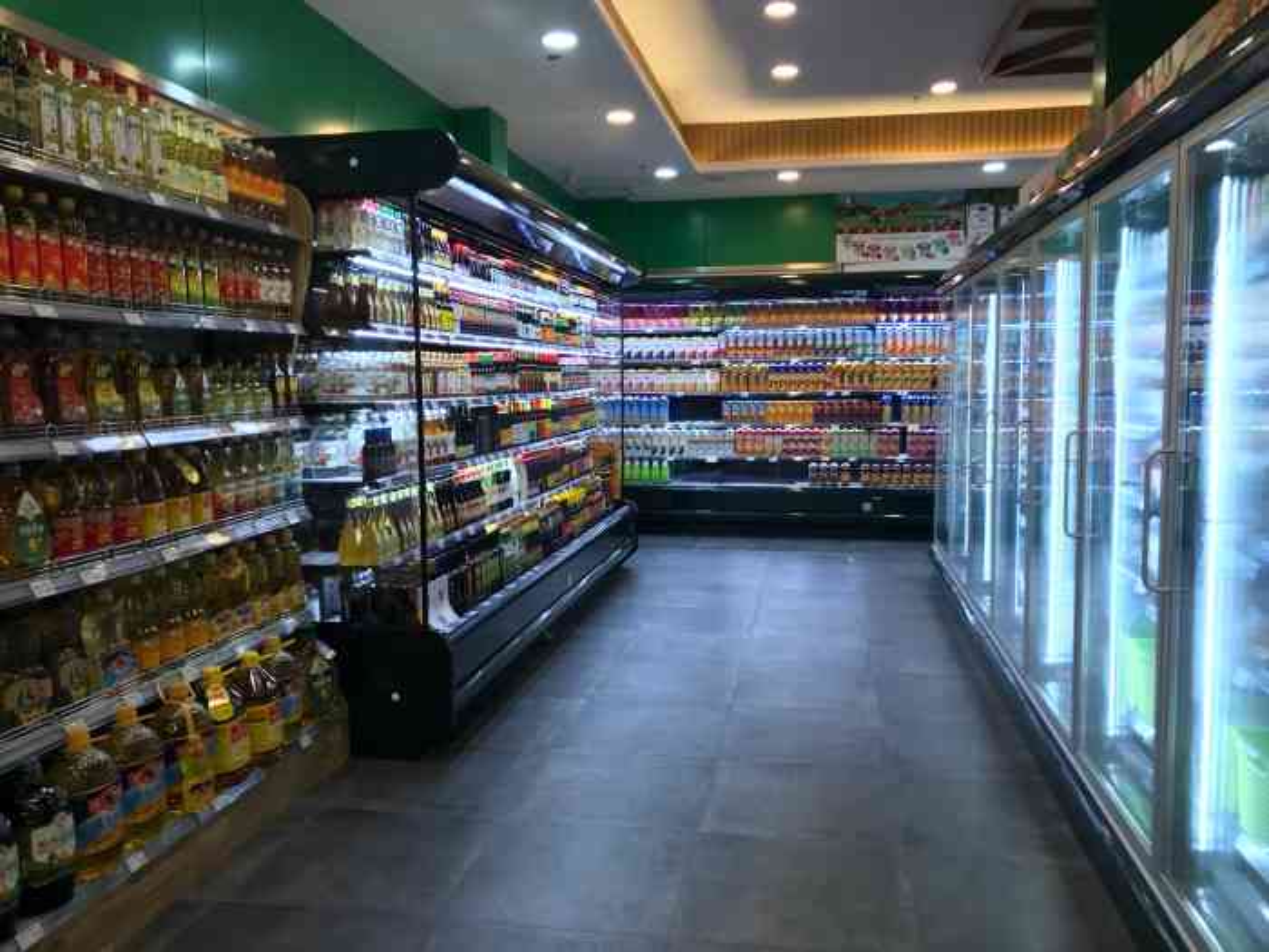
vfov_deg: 49.7
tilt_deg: -2.9
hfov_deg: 63.4
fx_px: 1026
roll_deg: -0.2
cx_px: 634
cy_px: 476
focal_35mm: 28
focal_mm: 3.99
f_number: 1.8
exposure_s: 1/50
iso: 32
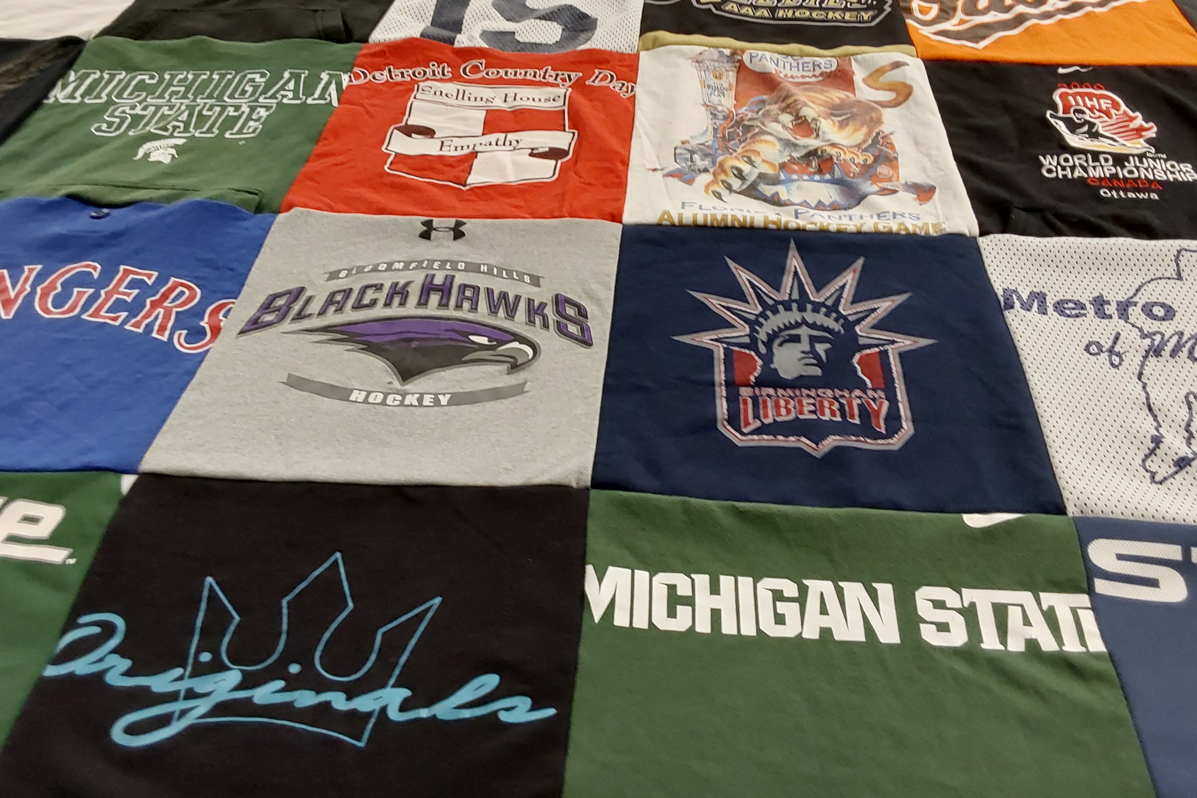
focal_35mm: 33
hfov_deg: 57.2
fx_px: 1097
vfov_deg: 39.8
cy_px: 331
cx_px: 617
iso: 125
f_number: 1.9
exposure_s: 1/50
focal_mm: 2.91
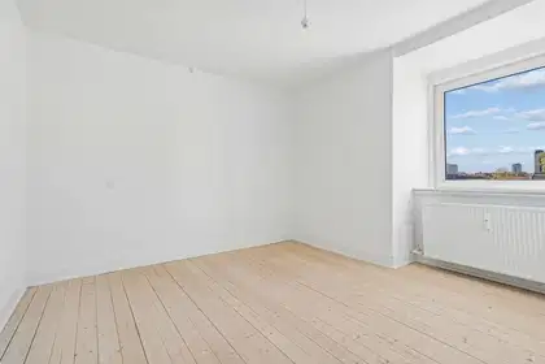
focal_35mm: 17
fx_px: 257
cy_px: 182
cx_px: 272
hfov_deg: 93.3
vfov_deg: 70.4
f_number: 8
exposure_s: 1/160
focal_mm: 17
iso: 400
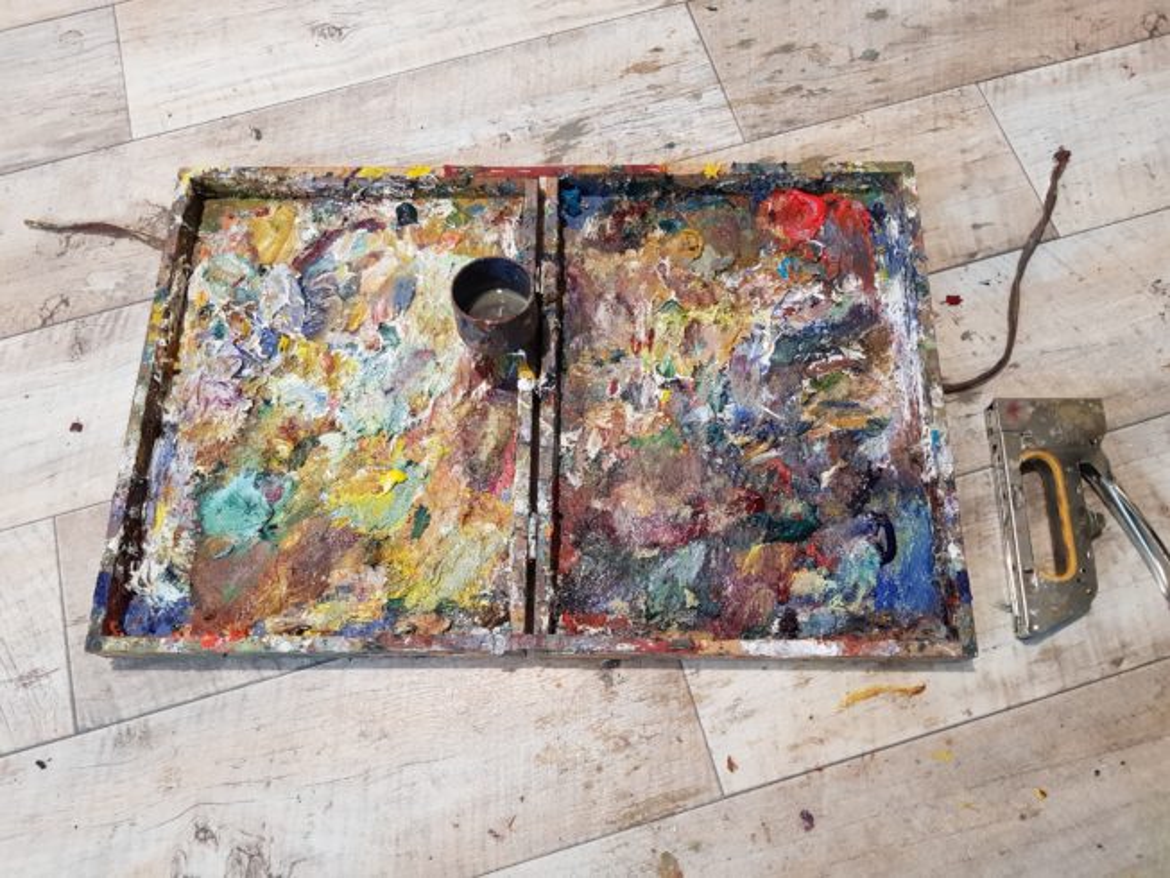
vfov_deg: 53.1
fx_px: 879
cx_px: 585
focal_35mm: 26
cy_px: 439
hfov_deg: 67.3
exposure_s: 1/25
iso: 250
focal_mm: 4.2
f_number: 1.7
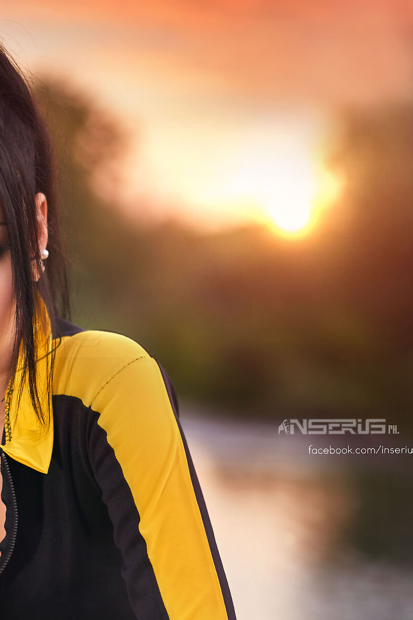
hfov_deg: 8.1
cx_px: 89
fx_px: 2925
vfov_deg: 12.0
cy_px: 536
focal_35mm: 170
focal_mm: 85
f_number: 1.8
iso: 100
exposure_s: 1/100
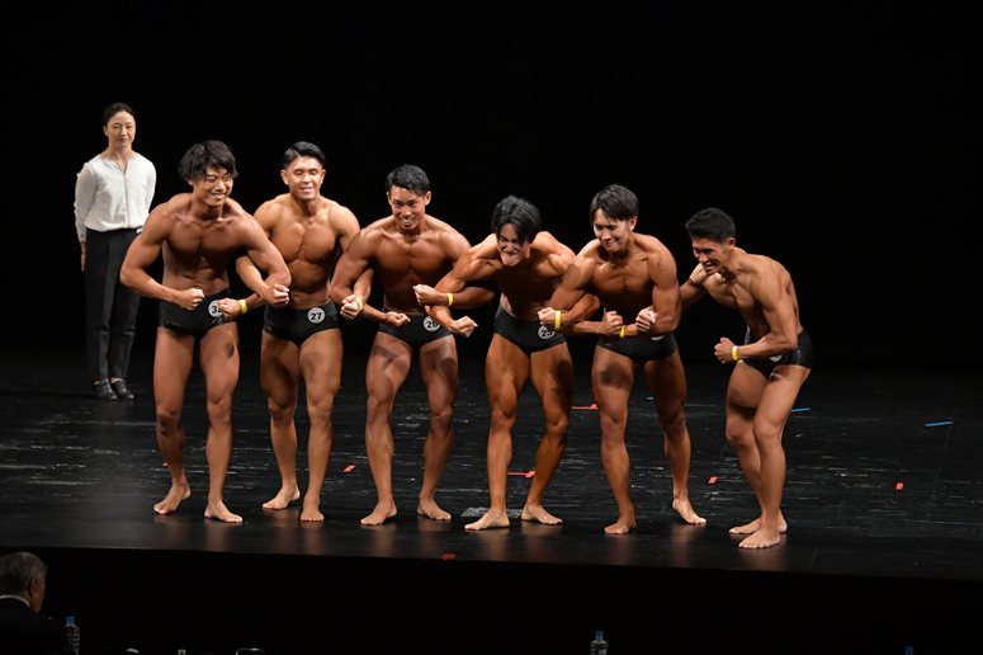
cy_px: 328
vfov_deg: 7.9
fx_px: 4749
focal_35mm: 174
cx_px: 492
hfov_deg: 11.8
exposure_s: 1/400
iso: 3200
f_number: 5.6
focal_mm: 116
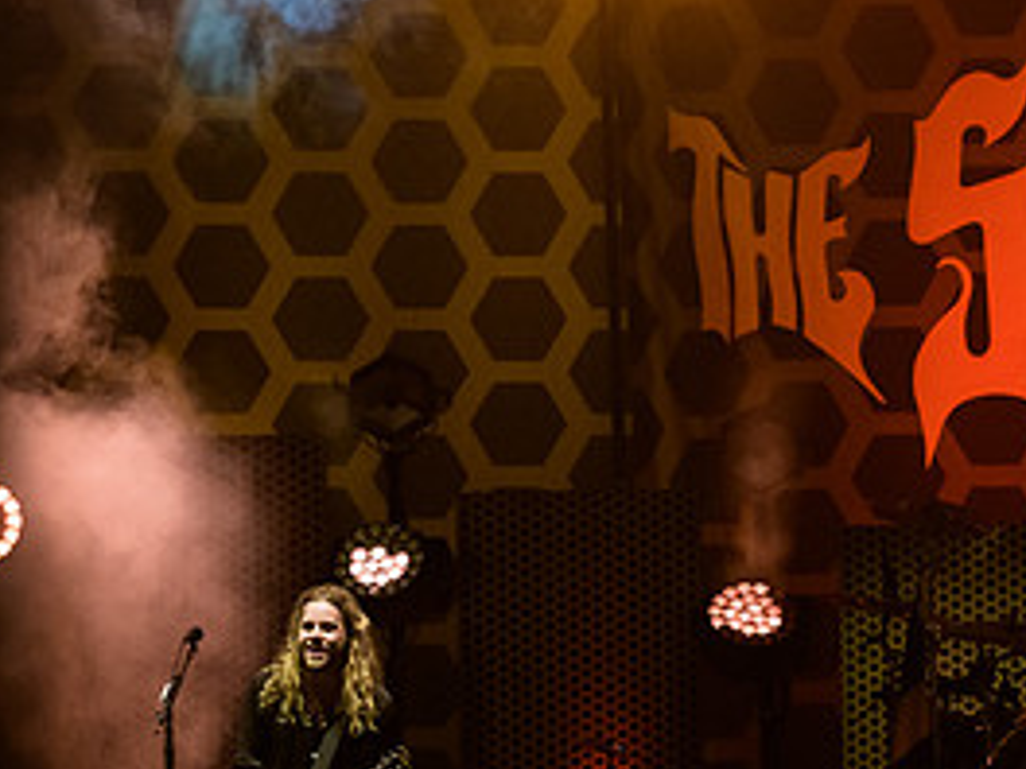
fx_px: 12508
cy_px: 371
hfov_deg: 4.7
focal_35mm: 422
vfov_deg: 3.5
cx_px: 1045
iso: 3200
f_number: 5
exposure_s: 1/200
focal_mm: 200
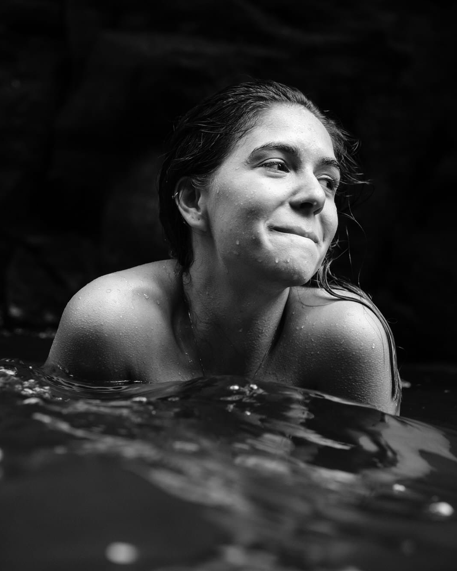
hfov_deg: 18.1
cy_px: 310
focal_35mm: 85
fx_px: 1437
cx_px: 229
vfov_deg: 22.5
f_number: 3.2
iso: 640
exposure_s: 1/250
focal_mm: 50
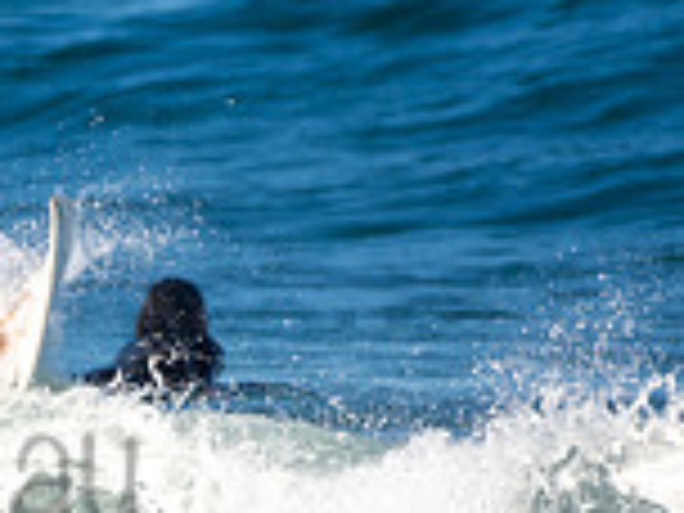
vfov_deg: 0.5
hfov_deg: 0.7
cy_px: 416
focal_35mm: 2746
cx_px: -338
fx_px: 54260
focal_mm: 500
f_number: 5.6
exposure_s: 1/1250
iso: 200
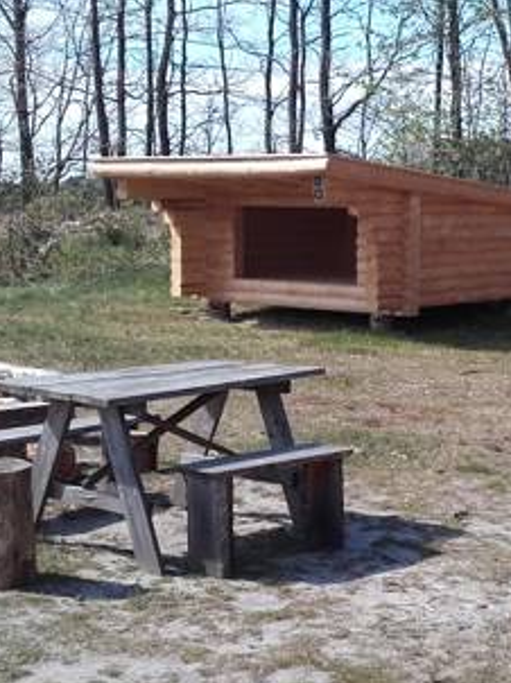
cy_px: 355
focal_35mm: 74
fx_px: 1459
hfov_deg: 19.8
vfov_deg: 26.3
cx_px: 332
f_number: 2.2
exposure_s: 1/649
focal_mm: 3.31
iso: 50
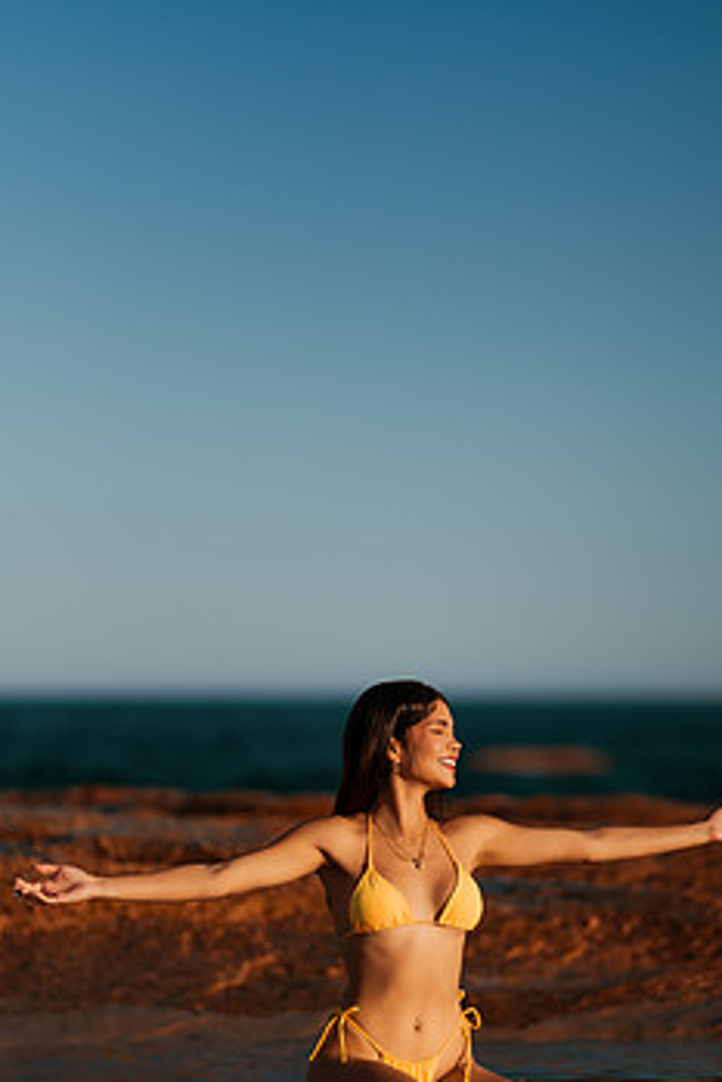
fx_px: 5229
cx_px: 428
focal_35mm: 174
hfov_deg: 7.9
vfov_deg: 11.8
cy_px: 642
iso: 100
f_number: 1.8
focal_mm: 135
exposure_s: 1/5000
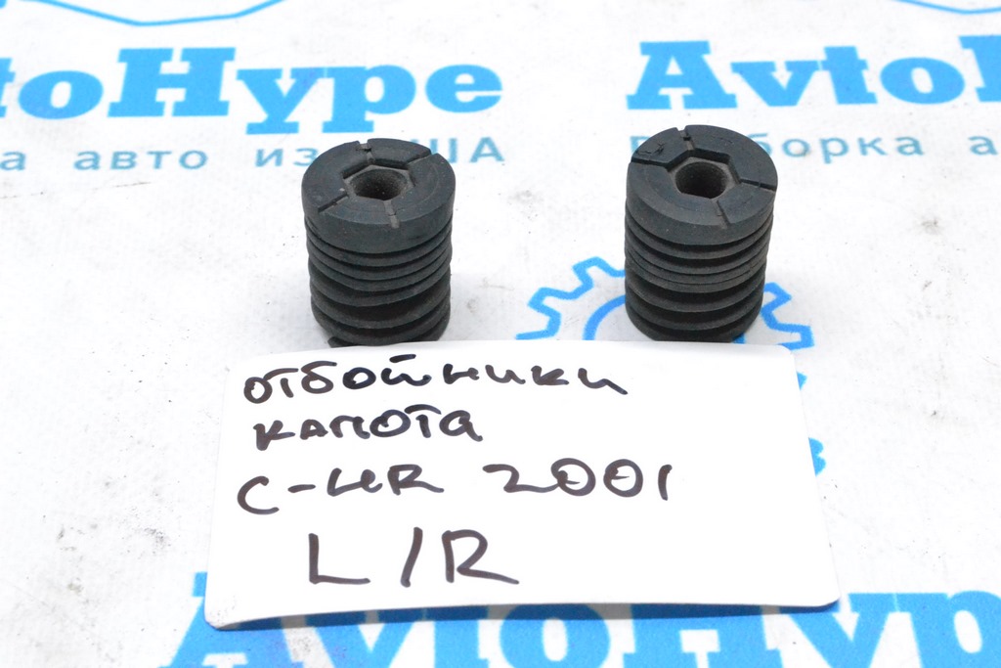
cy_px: 334
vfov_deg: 17.5
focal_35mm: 78
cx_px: 500
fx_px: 2169
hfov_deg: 26.0
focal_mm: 52
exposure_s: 1/100
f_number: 13
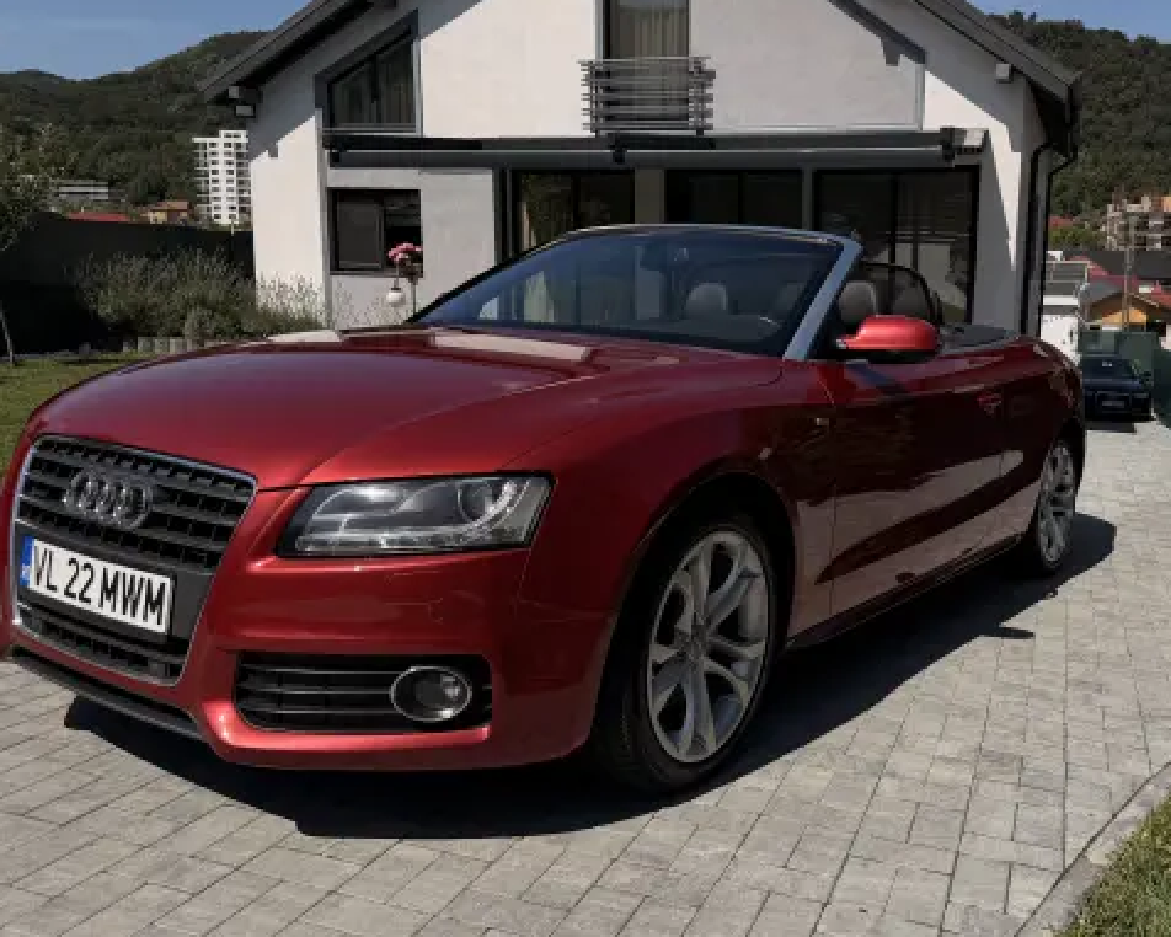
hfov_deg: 55.1
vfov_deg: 45.7
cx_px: 721
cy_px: 398
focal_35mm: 32
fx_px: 1109
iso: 100
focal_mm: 6.76
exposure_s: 1/9091
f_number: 1.78
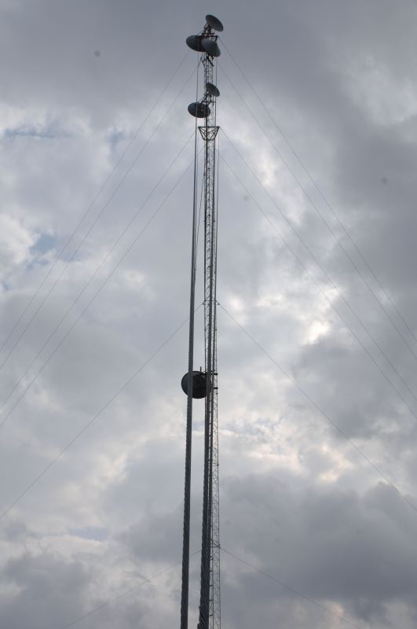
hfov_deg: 31.8
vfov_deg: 46.5
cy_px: 314
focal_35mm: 42
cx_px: 208
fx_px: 732
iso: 200
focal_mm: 28
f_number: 11
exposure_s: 1/500
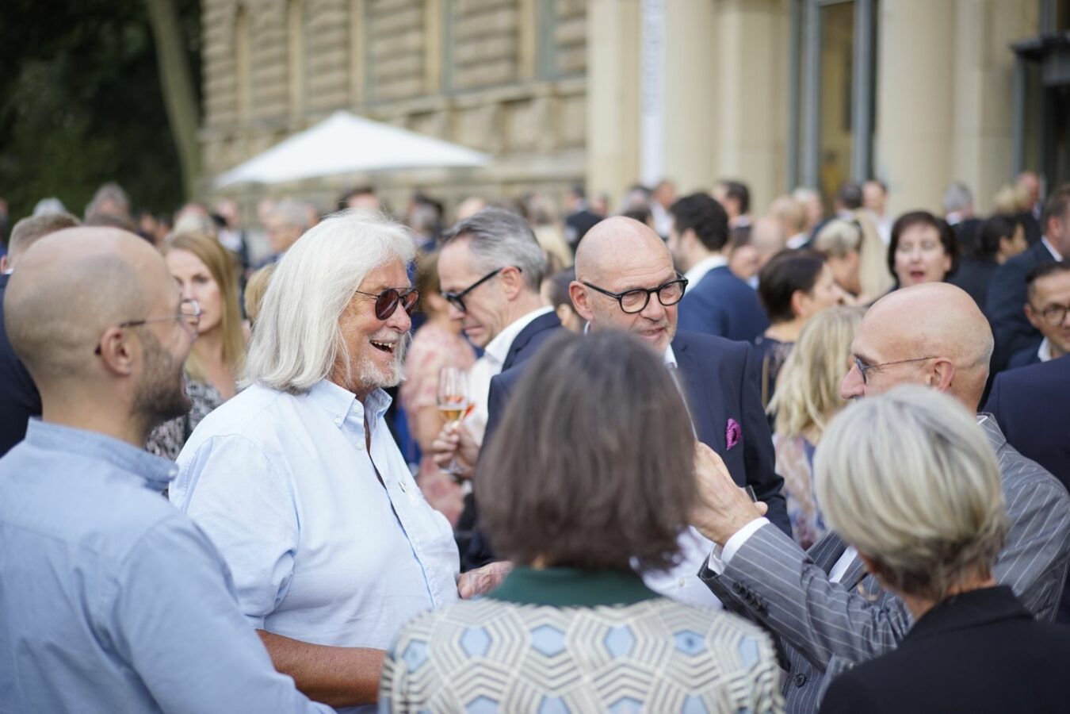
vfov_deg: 24.6
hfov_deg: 36.2
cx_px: 535
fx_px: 1635
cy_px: 357
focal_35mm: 55
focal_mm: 55
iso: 200
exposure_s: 1/250
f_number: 2
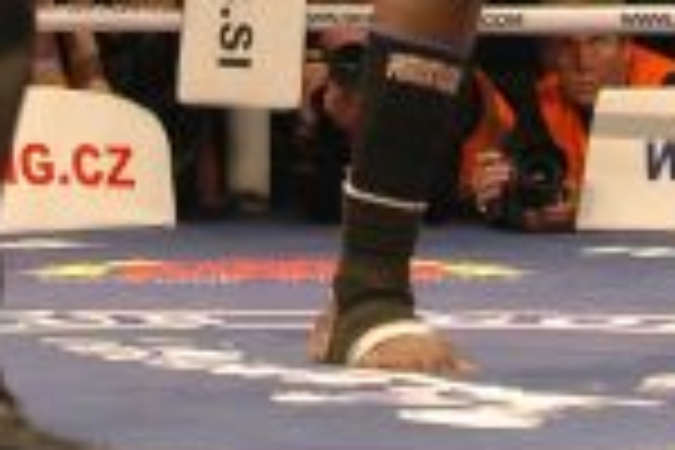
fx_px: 3318
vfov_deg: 7.5
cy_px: -423
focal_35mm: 177
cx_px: 504
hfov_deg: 11.6
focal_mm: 28
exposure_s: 1/400
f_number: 2.8
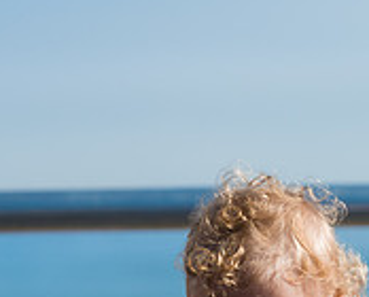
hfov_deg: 5.6
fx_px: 3754
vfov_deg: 4.5
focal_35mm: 343
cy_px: 348
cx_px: 238
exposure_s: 1/2500
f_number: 4
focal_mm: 110
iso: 200
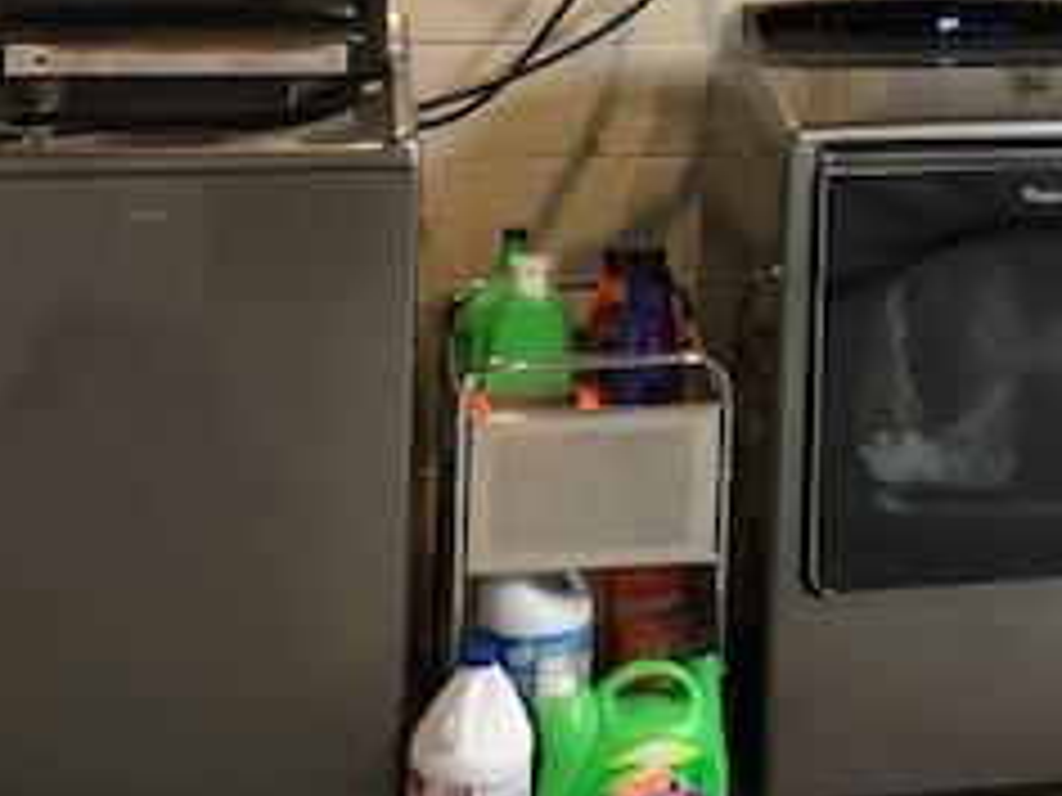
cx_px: 994
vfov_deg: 18.2
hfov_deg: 24.8
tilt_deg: -1.6
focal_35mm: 76
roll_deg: -2.2
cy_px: -202
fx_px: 2332
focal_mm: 3.99
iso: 100
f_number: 1.8
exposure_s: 1/12
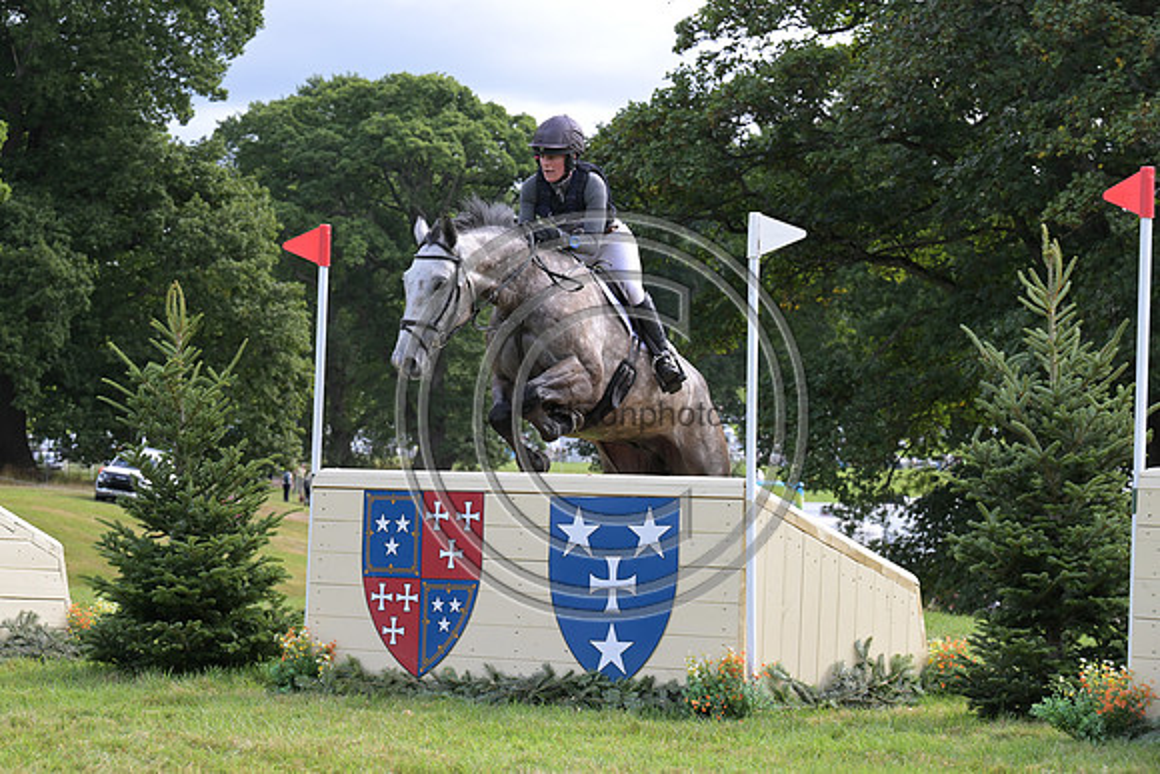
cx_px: 580
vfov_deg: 11.9
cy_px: 387
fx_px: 3706
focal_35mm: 115
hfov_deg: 17.8
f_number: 8
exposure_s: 1/1250
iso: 1800
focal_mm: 115
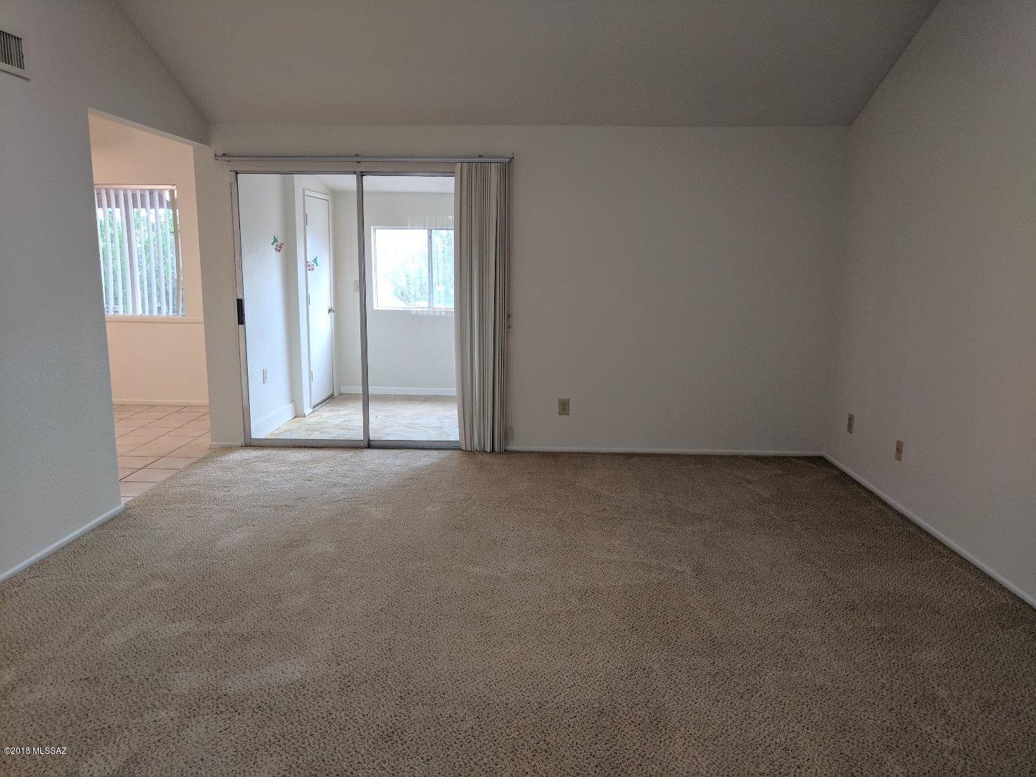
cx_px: 518
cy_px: 388
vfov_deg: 53.1
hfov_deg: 67.3
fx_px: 778
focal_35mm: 26
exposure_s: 1/60
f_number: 2
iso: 164
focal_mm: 4.67
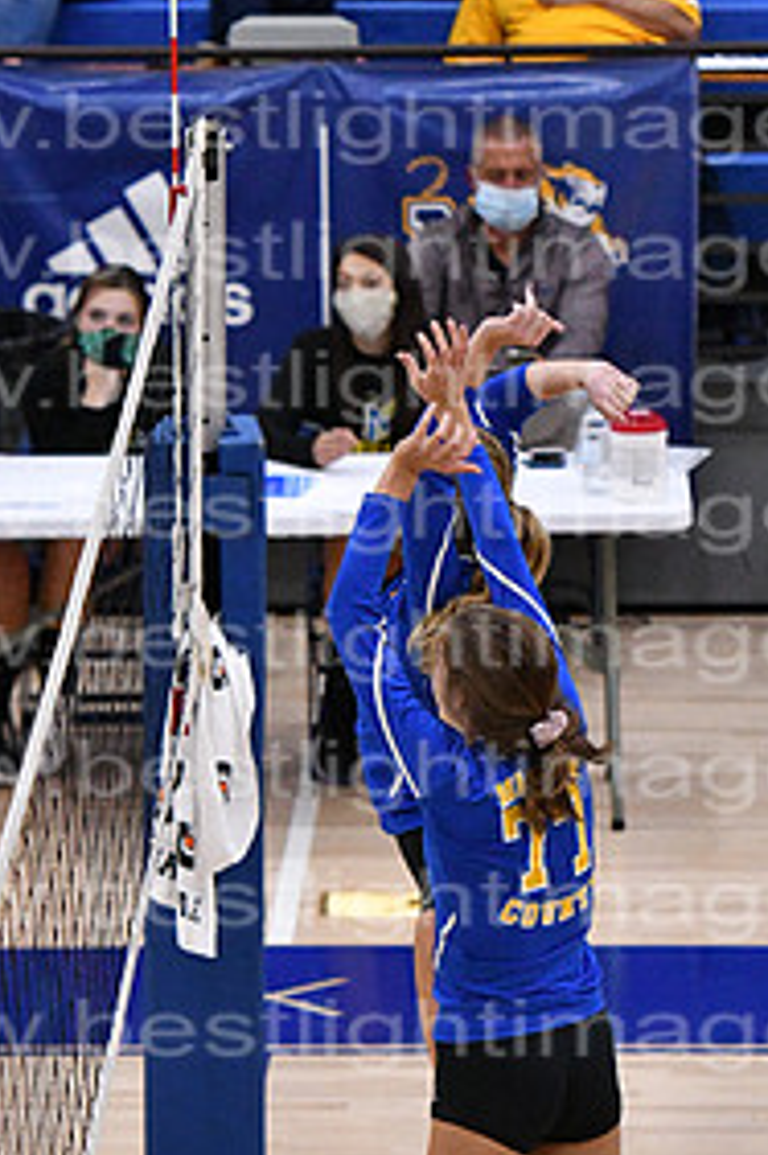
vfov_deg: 5.5
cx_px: 462
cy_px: 584
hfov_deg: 3.6
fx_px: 12110
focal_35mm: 378
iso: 6400
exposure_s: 1/1250
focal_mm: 122
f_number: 3.2
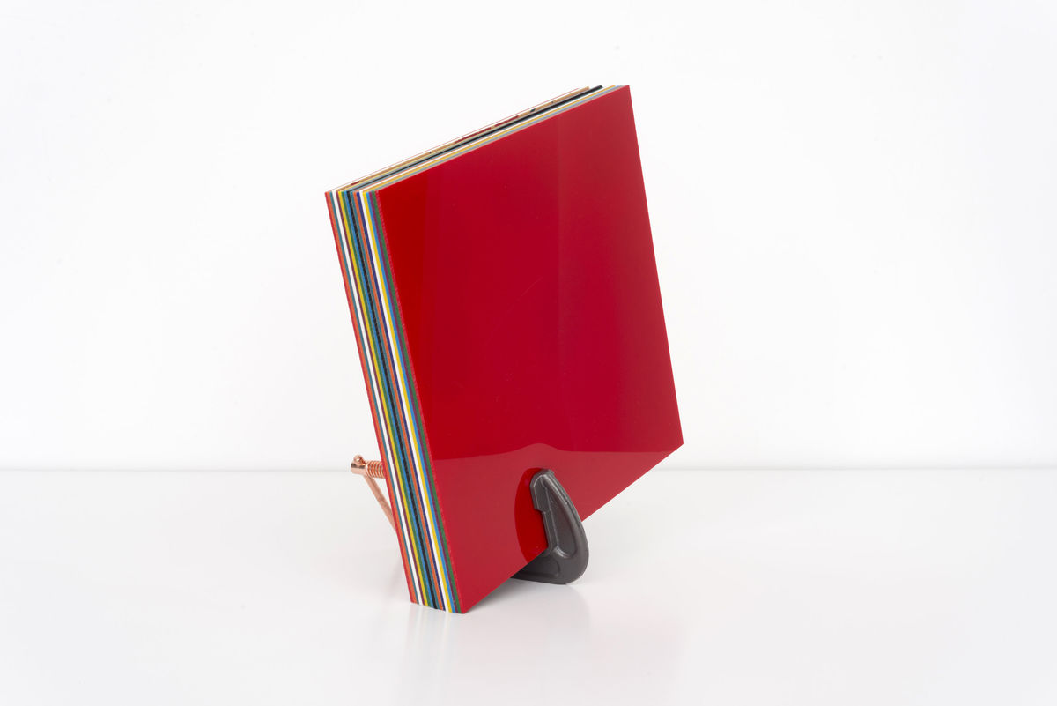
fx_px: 1469
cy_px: 353
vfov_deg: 27.0
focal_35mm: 50
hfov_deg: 39.6
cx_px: 528
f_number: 14
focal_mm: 50
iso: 400
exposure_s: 1/125
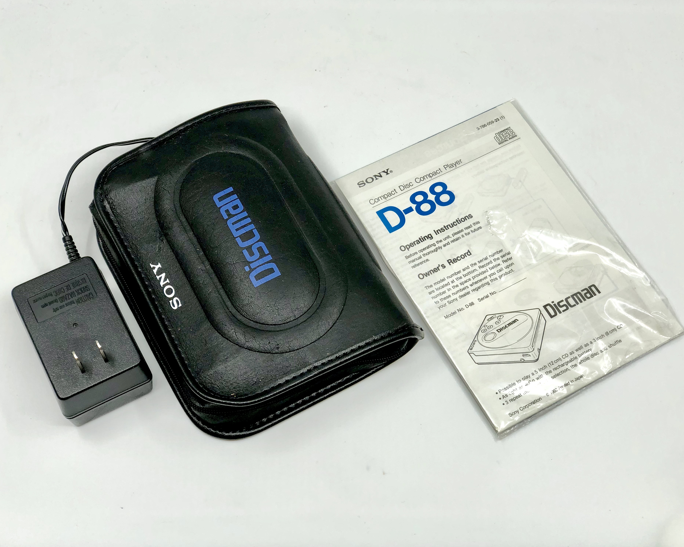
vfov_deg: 27.6
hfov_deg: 34.1
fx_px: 1113
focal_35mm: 55
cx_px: 350
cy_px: 270
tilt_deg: -63.5
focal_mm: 6
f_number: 2.4
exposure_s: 1/193
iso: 16
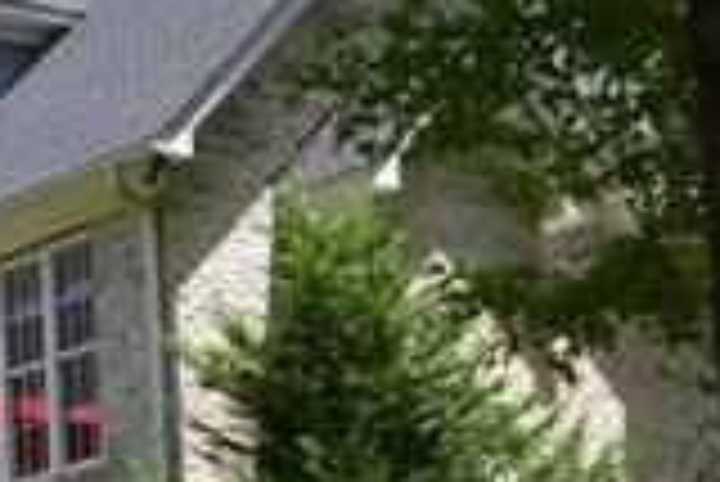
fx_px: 2883
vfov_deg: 9.5
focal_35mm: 144
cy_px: 196
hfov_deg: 13.8
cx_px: -130
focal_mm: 24
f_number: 6.3
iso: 100
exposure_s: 1/160
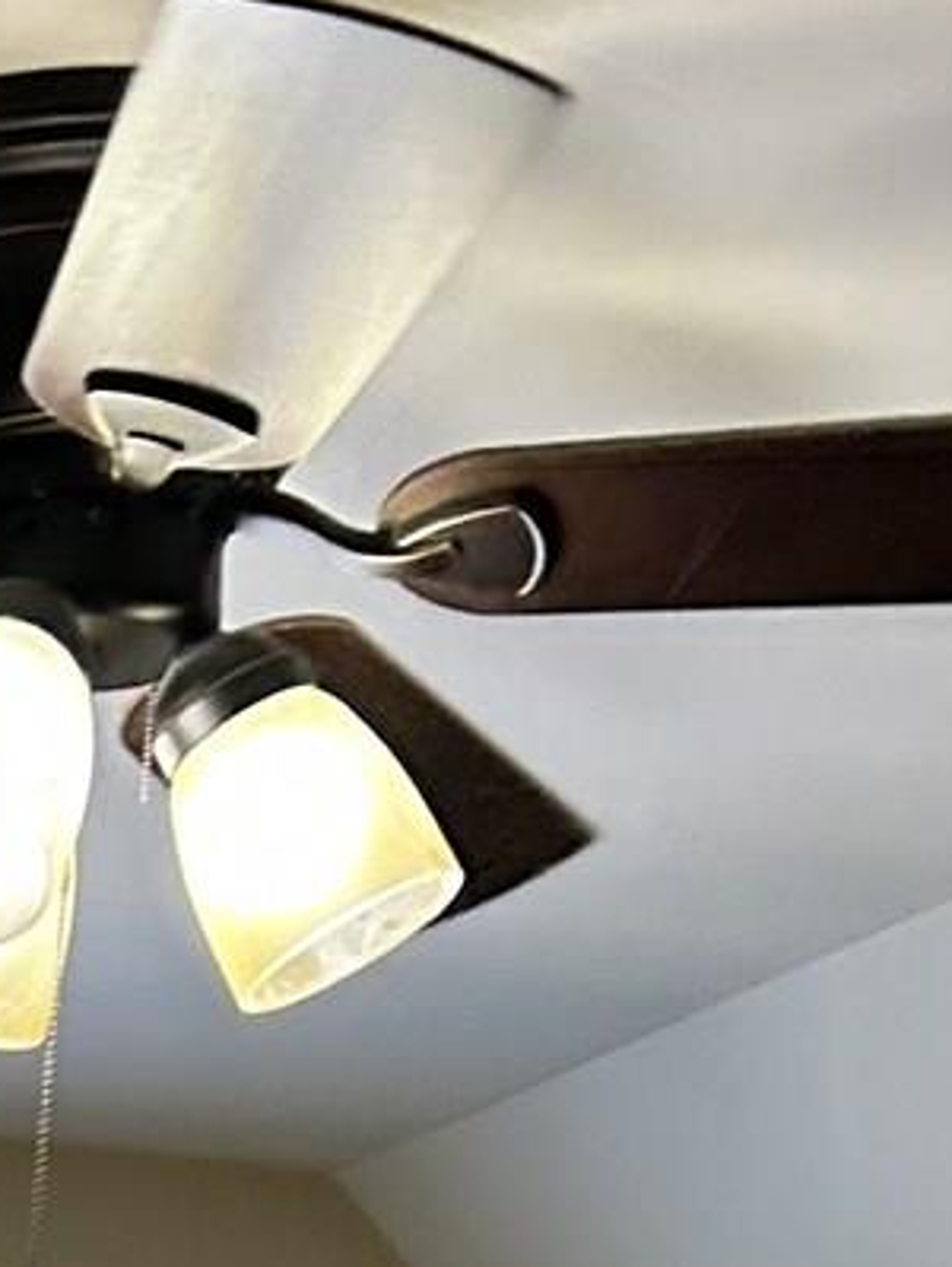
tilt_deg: -4.1
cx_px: -704
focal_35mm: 150
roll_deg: -0.8
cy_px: 2836
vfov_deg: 11.4
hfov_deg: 9.5
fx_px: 5492
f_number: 1.5
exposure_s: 1/120
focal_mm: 5.7
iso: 80
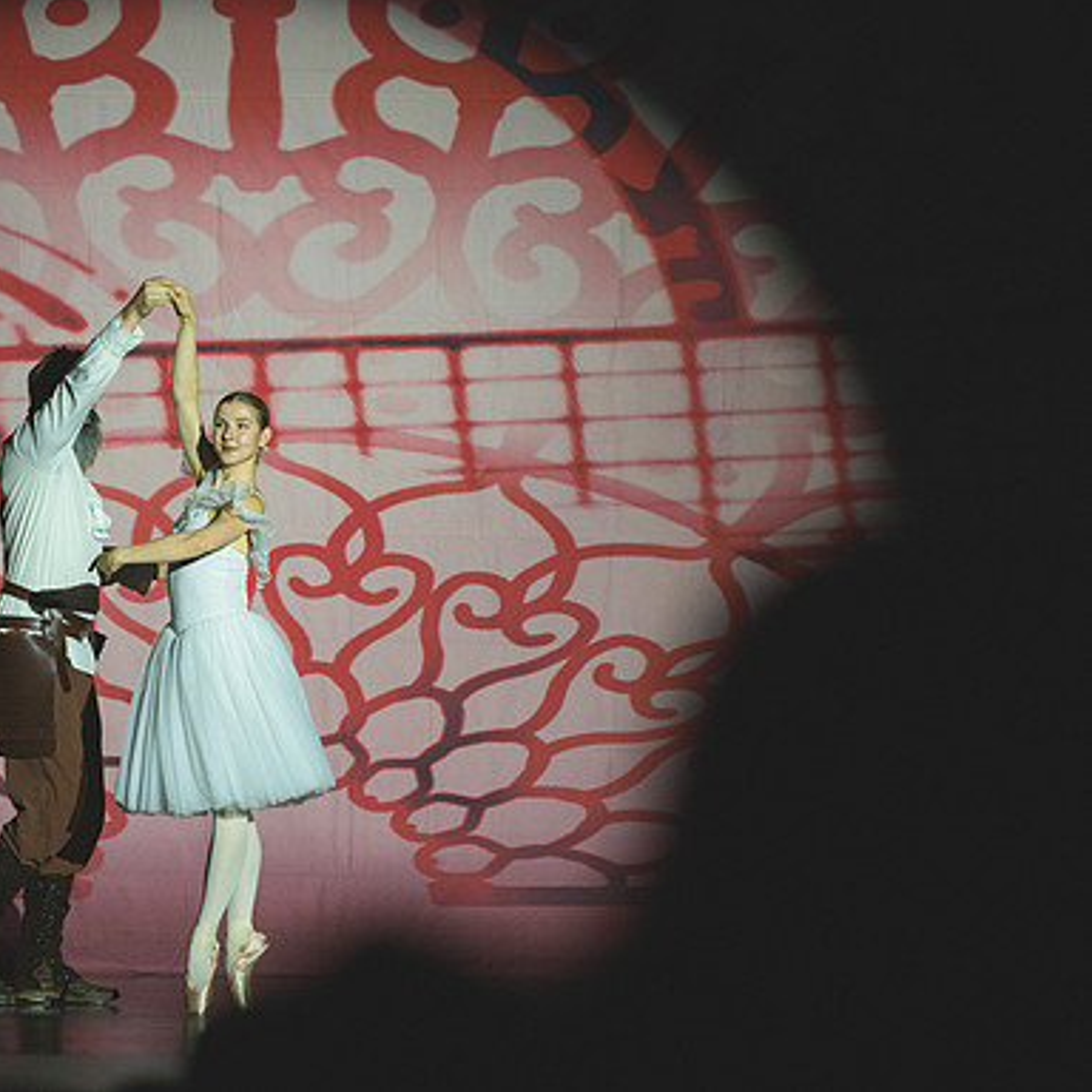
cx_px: 270
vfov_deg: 6.8
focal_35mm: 257
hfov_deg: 6.8
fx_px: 9172
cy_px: 545
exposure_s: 1/1250
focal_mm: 200
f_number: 2.8
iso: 2000
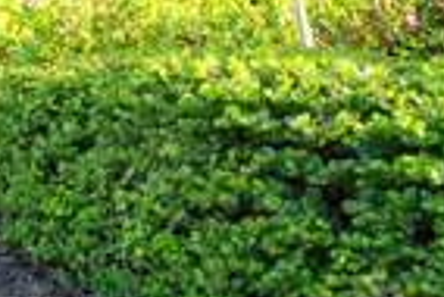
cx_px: -719
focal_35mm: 197
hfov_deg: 9.1
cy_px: -170
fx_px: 2432
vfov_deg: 6.9
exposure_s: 1/320
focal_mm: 35
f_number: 9
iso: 2000
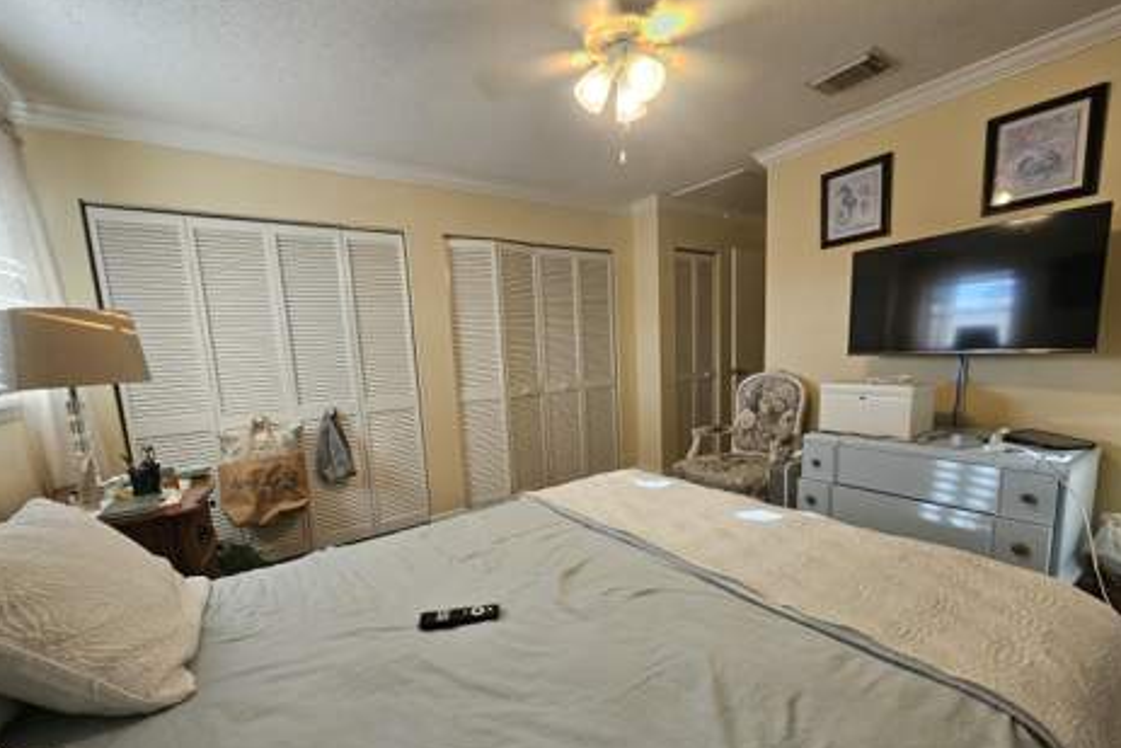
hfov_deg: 104.2
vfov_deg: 80.9
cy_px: 420
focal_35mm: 14
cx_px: 569
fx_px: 436
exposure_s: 1/60
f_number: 2.2
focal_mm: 2.2
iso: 125
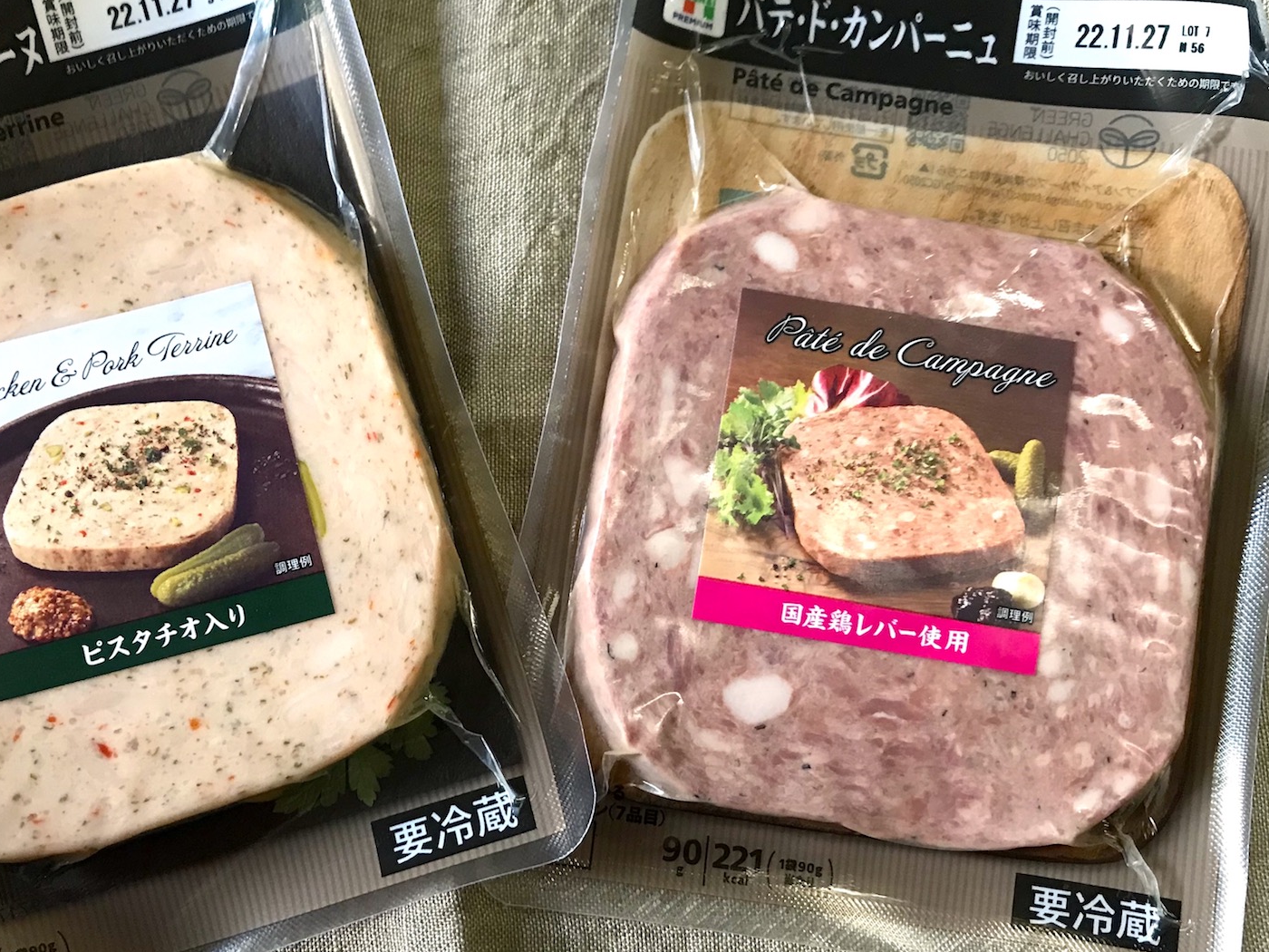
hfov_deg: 46.4
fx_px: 1466
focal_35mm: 40
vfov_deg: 36.0
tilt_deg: -83.9
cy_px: 488
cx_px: 473
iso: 64
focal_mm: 3.99
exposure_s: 1/17
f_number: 1.8
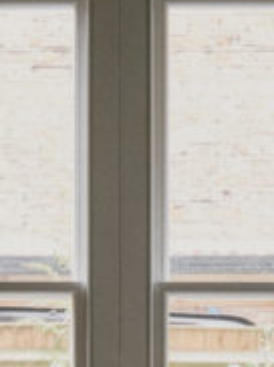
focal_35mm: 126
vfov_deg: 15.1
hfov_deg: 11.7
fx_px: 1333
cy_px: 438
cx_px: 210
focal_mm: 20.6
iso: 200
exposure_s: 1.5
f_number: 11
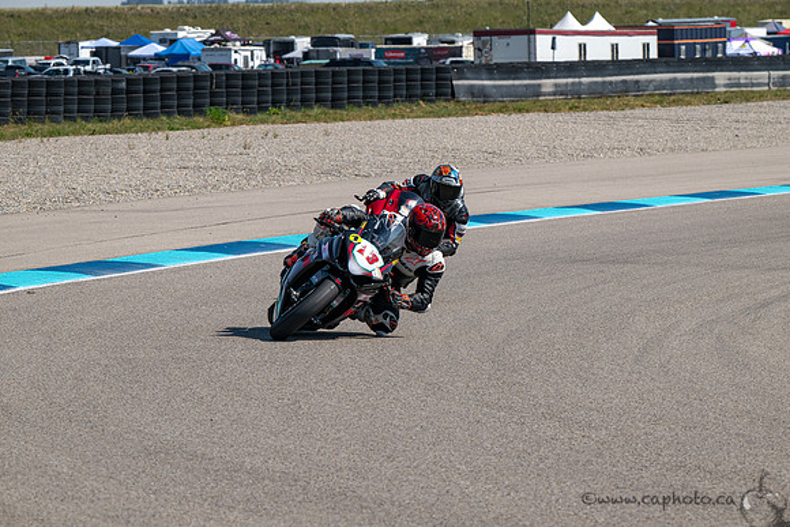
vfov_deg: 6.0
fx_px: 5048
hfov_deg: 8.9
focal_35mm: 230
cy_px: 264
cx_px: 395
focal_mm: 230
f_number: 11
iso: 450
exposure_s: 1/1250
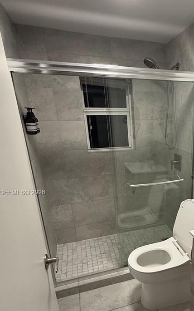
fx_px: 220
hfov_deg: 44.3
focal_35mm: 26
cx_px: 165
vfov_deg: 69.4
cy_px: 193
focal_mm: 2.22
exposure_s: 1/120
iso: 250
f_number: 2.2
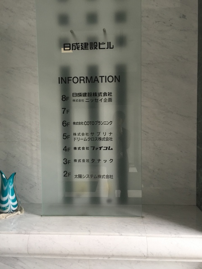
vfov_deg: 61.7
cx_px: 101
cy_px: 134
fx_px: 226
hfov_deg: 48.2
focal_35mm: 29
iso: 40
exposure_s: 1/60
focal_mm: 4.15
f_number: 2.2
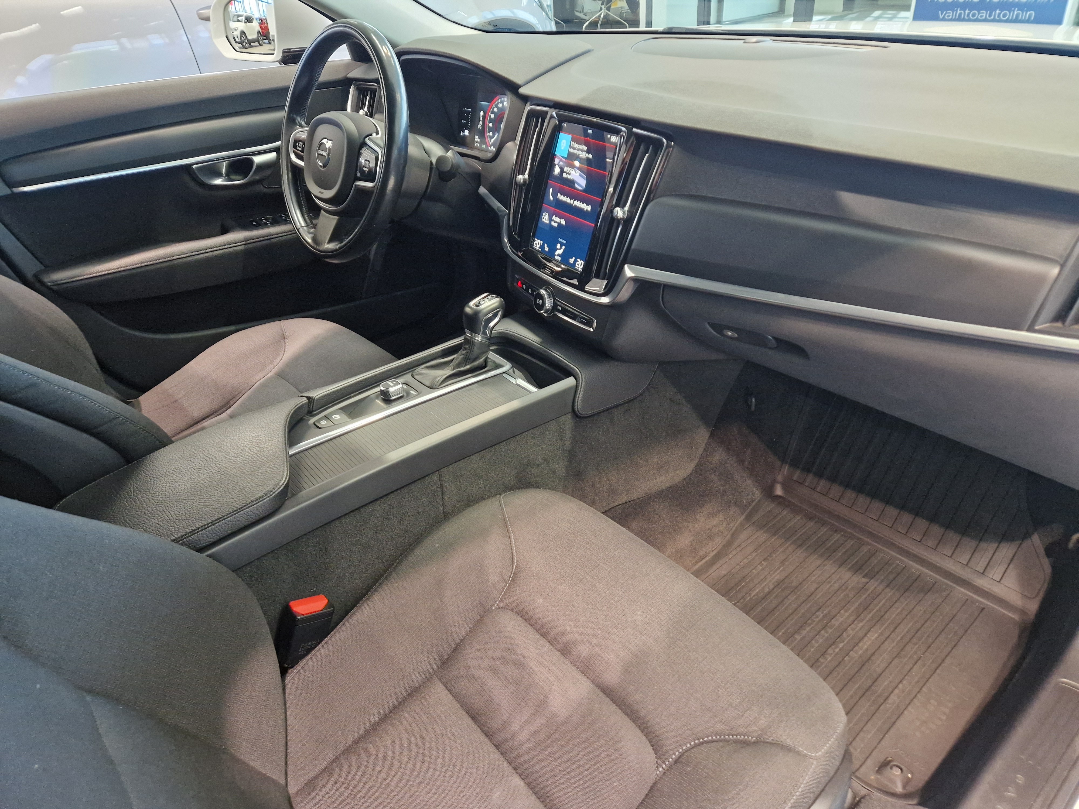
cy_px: 404
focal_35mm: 23
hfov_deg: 73.9
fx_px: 717
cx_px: 540
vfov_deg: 58.9
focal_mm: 5.4
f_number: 1.8
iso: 640
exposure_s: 1/100
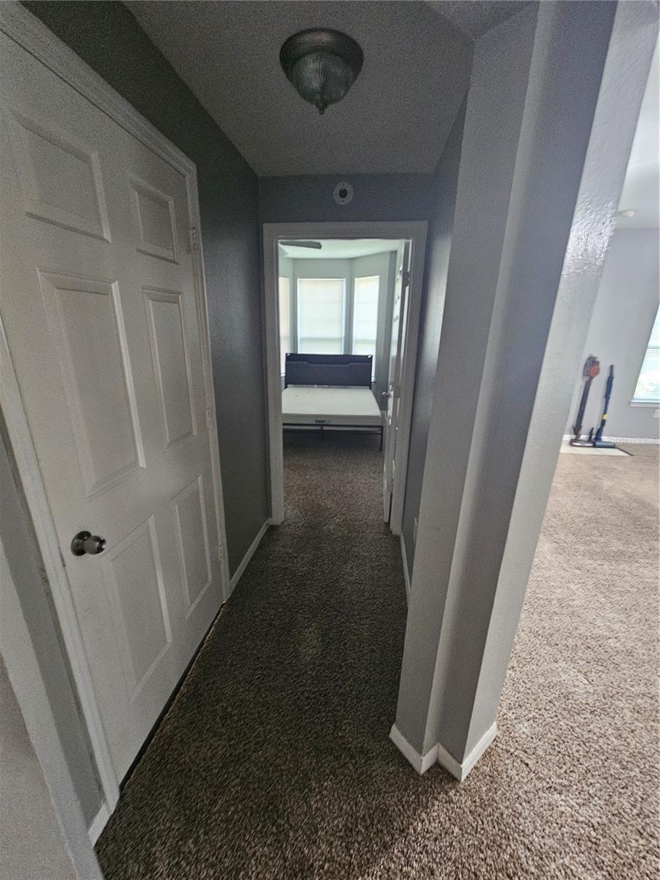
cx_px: 330
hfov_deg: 89.9
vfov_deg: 106.2
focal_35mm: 13
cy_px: 440
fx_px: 330
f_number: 2.2
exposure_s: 1/30
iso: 500
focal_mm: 2.2
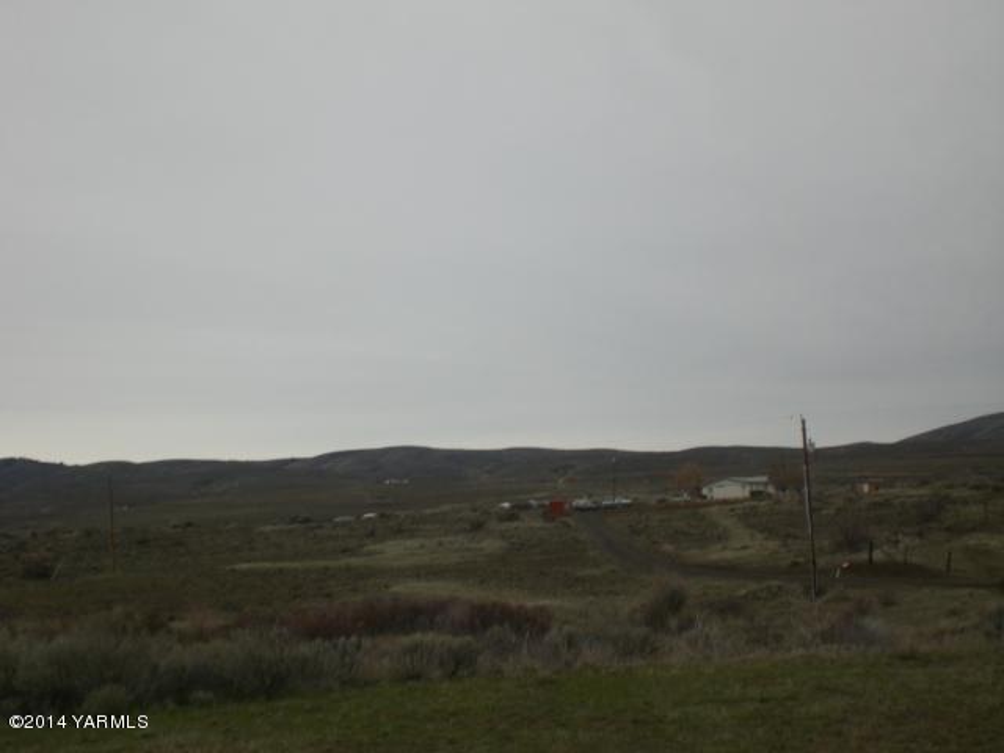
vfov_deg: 37.7
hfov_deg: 49.0
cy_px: 376
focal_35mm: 38
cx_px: 502
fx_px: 1102
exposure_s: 1/250
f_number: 4.4
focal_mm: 6.3
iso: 50
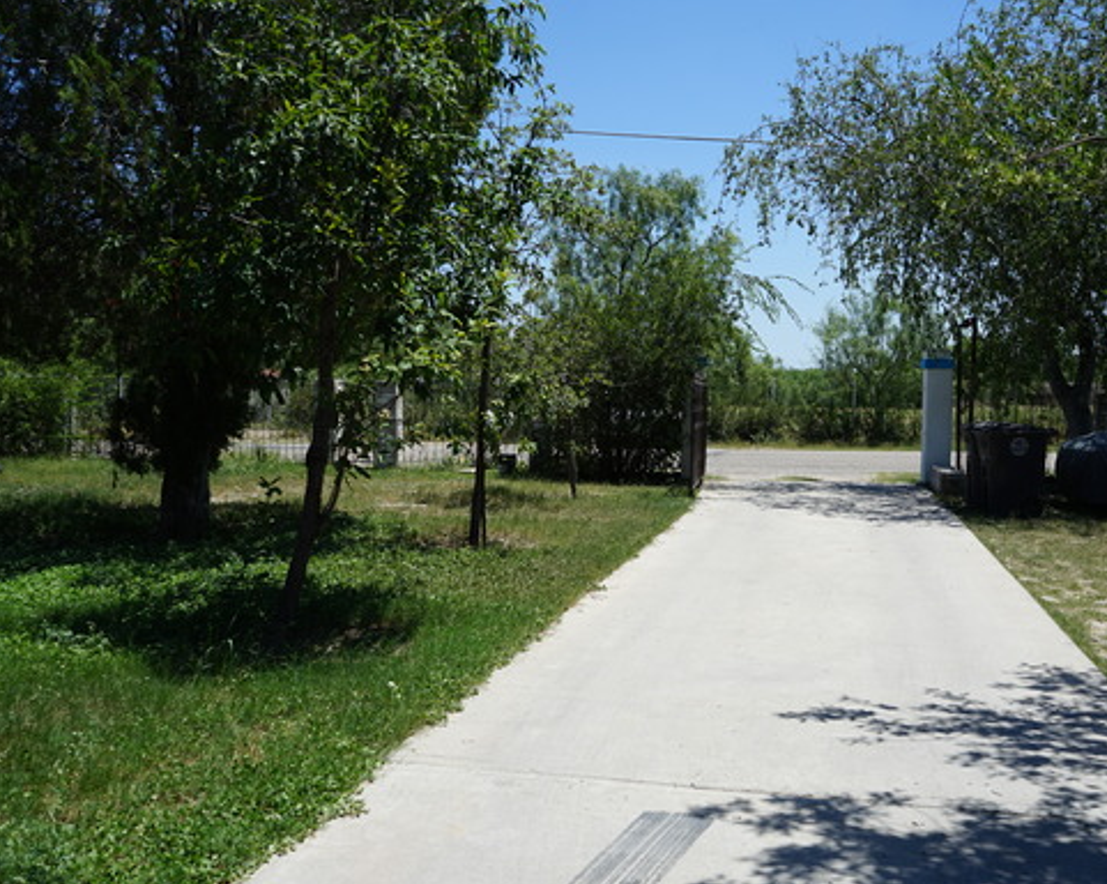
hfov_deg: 51.3
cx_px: 649
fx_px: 1146
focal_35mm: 35
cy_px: 455
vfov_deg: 42.2
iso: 100
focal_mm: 28
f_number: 11
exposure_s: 1/160
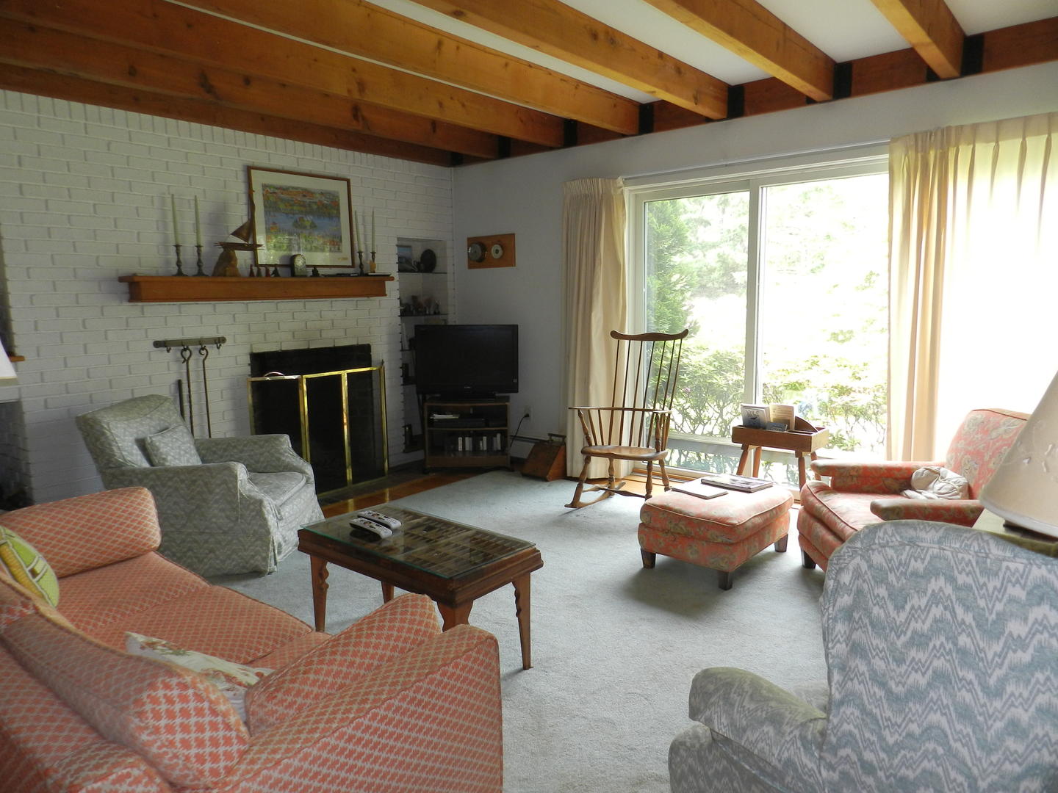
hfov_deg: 73.9
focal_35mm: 23
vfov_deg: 58.9
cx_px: 529
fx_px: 703
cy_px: 396
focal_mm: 4
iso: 200
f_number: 3.4
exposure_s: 1/30
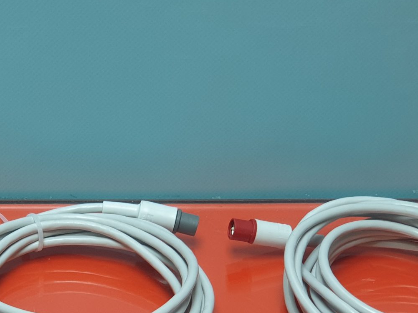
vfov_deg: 11.0
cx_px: 61
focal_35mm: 133
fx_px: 1606
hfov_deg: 14.7
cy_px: 322
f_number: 2.4
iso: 64
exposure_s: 1/33
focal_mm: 6
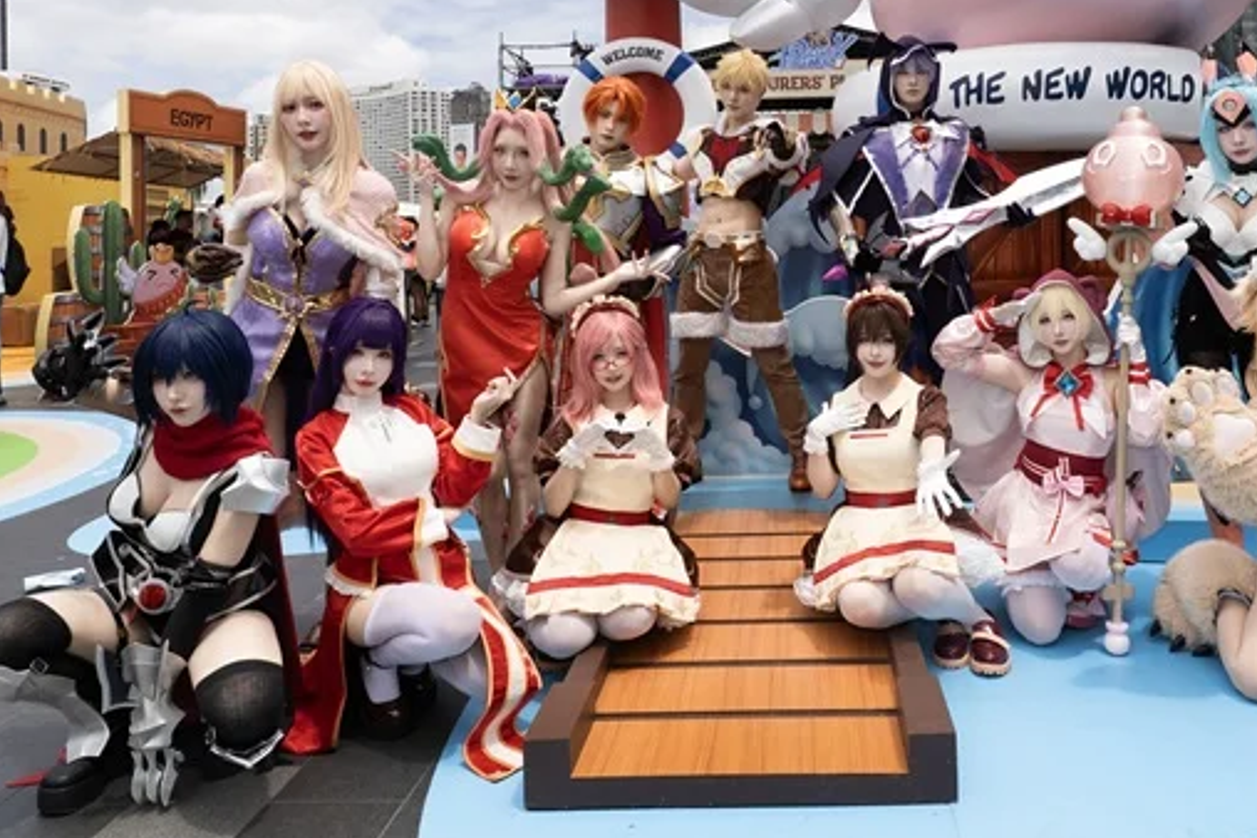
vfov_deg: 42.4
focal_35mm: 30
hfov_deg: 61.1
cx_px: 788
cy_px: 217
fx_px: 1047
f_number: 10
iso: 125
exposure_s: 1/200
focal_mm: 19
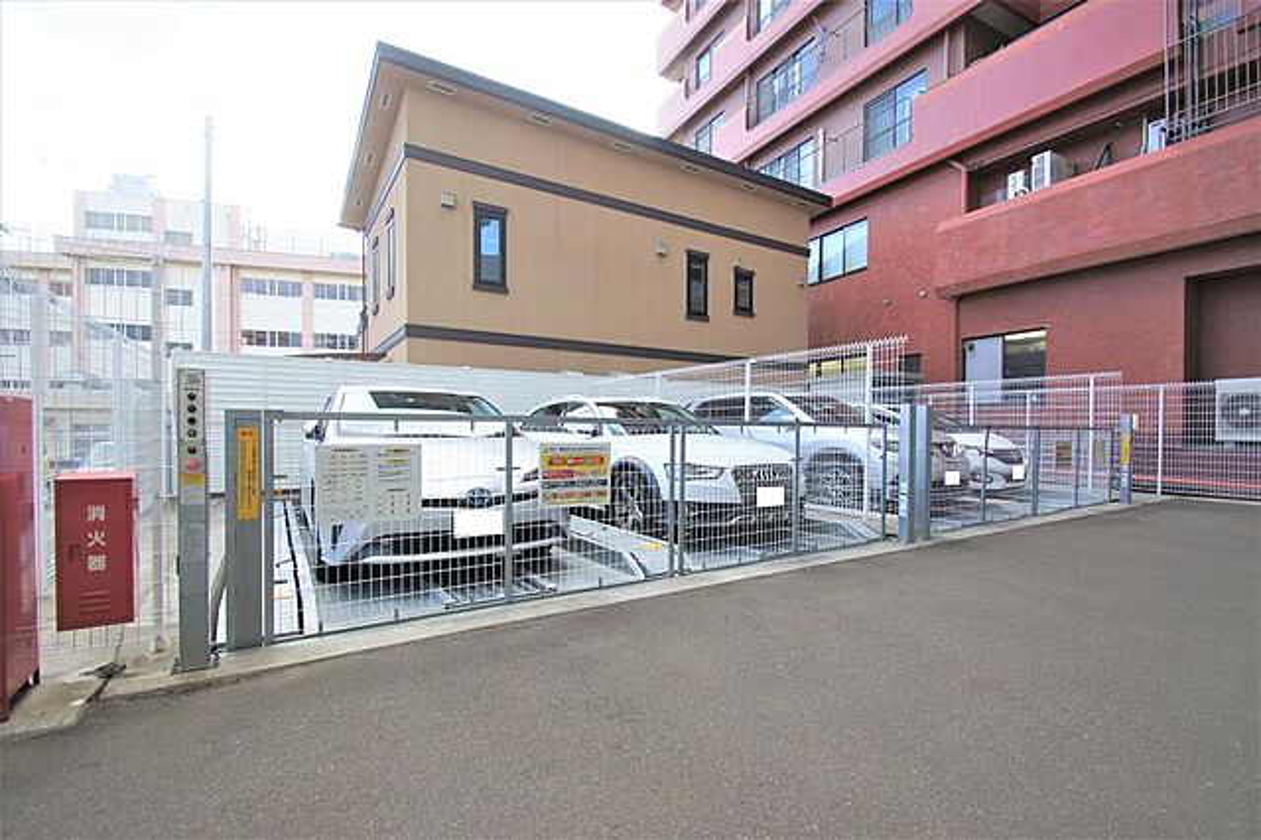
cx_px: 630
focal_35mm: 15
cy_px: 420
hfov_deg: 100.4
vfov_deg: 77.3
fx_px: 525
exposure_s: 1/80
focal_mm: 10
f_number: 5.6
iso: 100
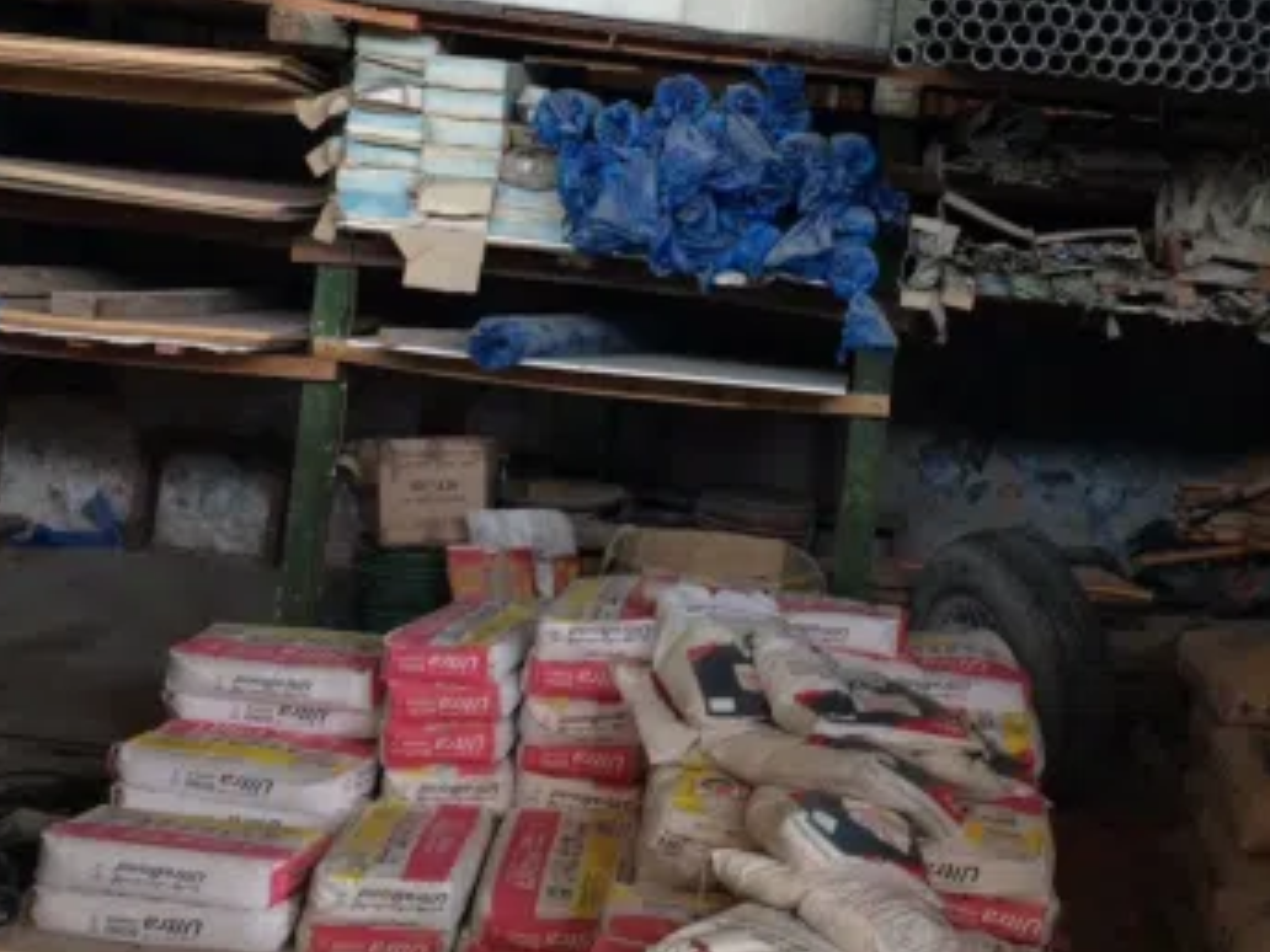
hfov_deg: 35.1
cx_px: 864
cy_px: 188
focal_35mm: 54
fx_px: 1981
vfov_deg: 26.5
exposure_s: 1/50
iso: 40
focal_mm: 4.15
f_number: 2.2
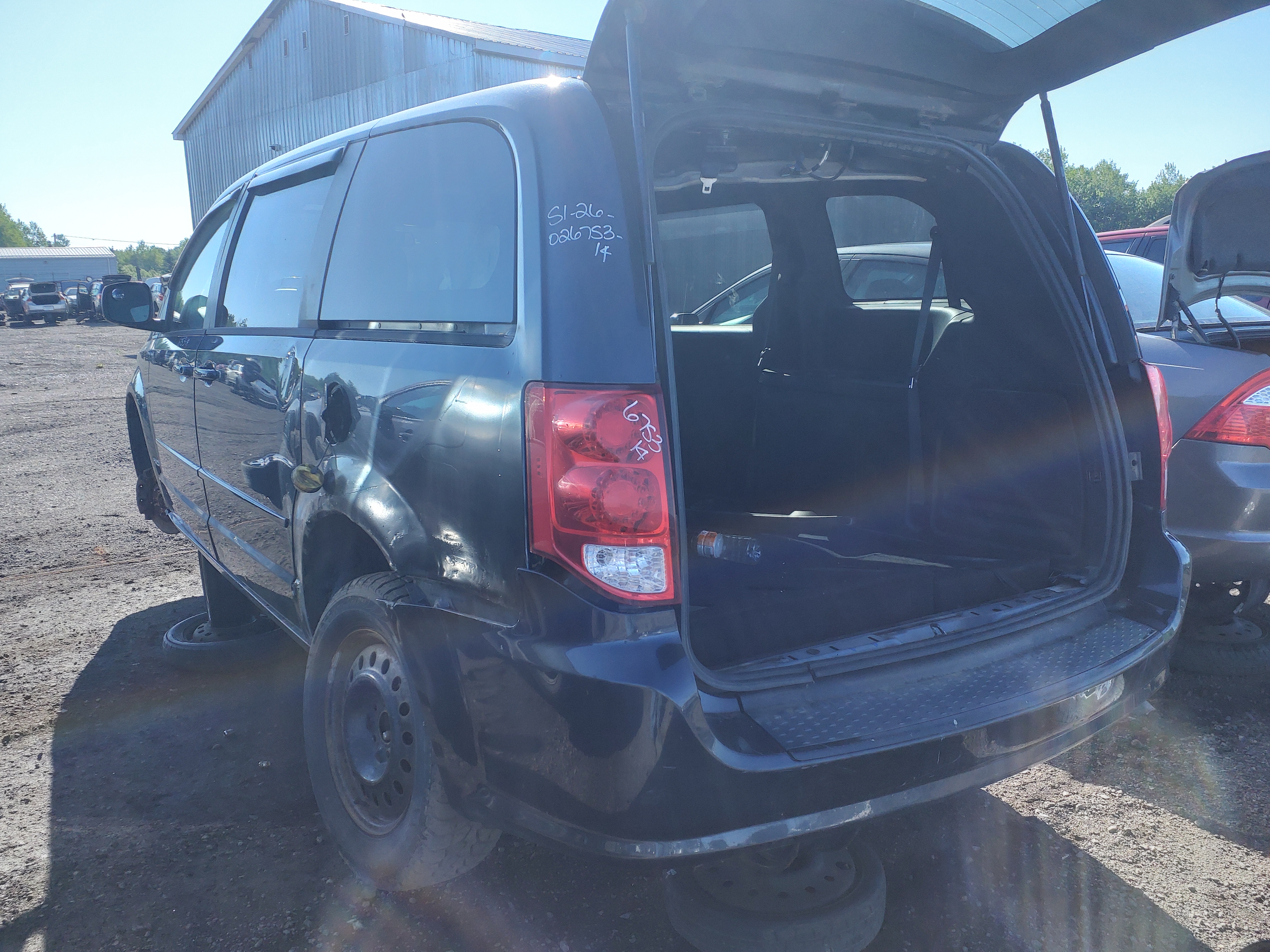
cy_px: 476
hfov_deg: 67.3
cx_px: 635
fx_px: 954
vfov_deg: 53.1
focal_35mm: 26
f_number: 1.9
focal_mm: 3.58
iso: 40
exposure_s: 1/198
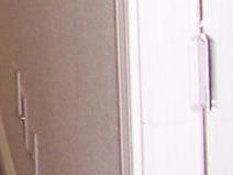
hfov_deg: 7.0
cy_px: -242
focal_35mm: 247
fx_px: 1663
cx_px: -521
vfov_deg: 5.8
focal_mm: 6
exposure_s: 1/90
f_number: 2.8
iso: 140
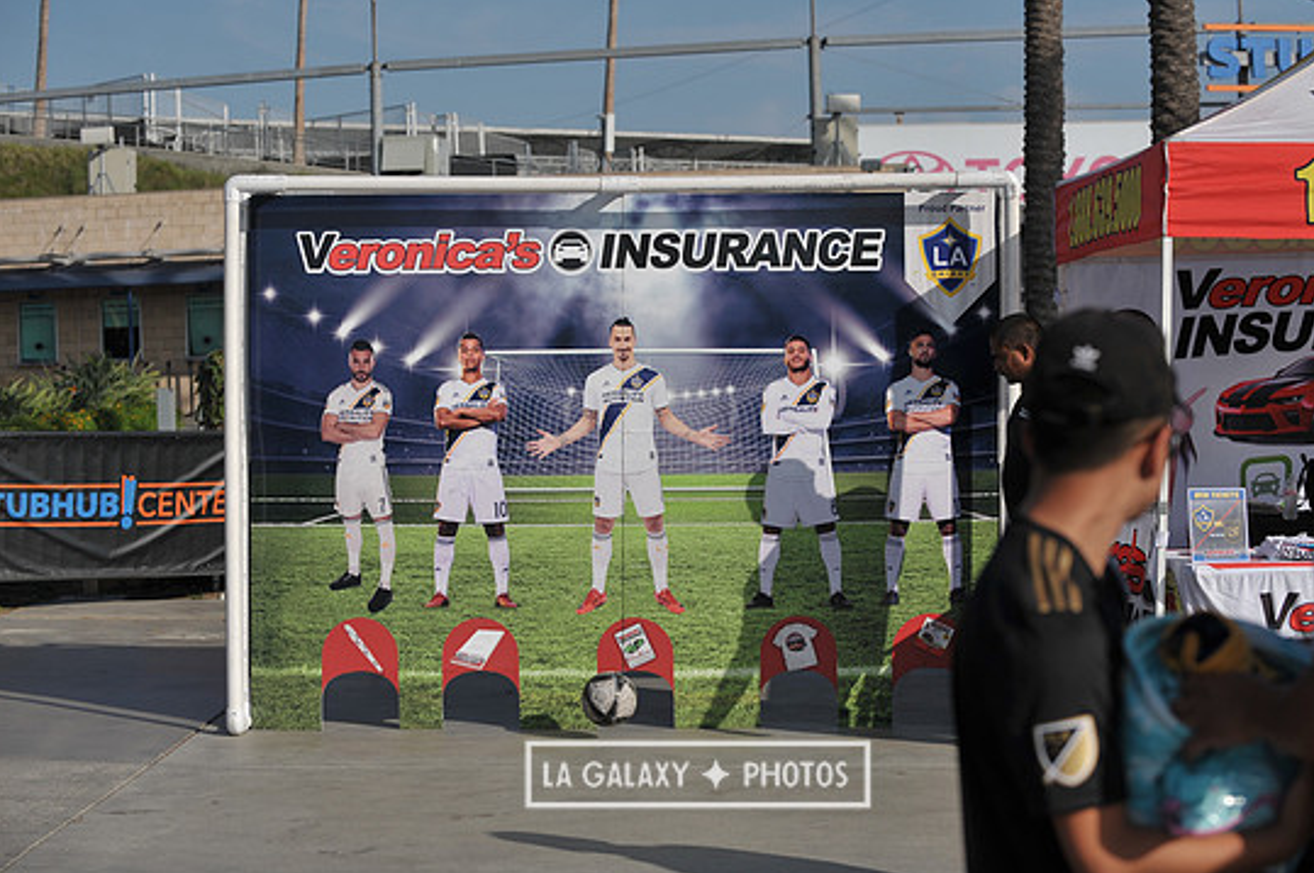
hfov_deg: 24.2
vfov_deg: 16.2
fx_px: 3062
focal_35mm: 84
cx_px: 697
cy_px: 407
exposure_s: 1/4000
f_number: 4.5
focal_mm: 78
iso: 250
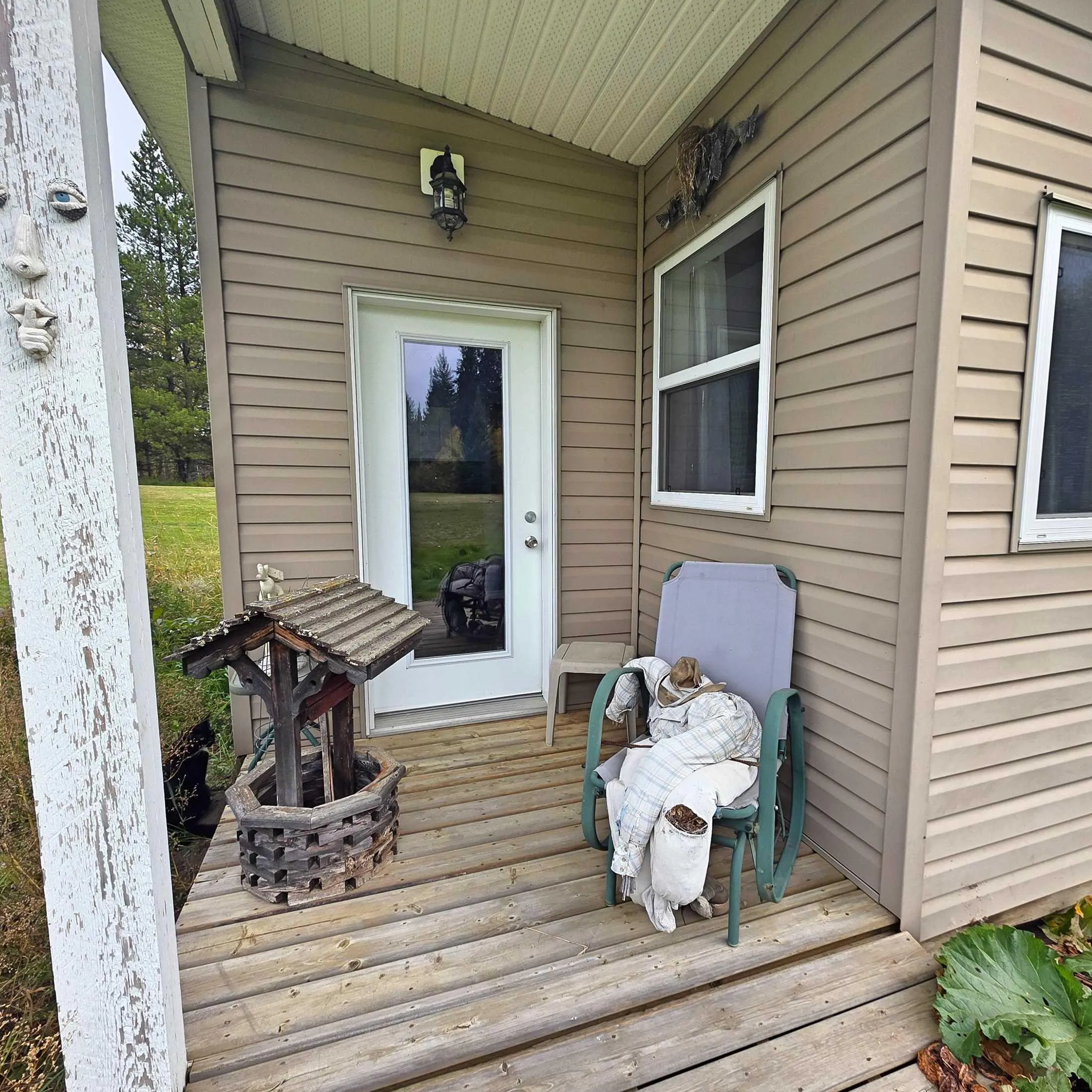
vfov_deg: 87.4
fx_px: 571
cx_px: 596
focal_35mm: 16
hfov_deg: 87.2
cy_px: 559
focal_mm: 2.2
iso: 40
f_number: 1.9
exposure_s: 1/571
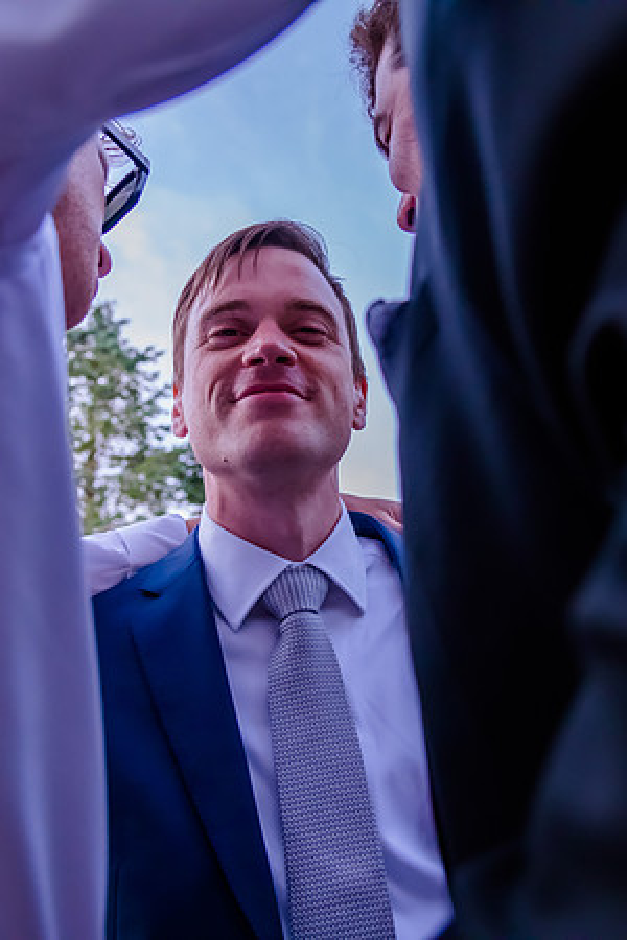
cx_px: 385
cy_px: 470
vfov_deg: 53.1
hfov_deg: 36.7
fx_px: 940
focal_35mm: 36
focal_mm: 24
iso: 4000
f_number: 4
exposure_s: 1/400
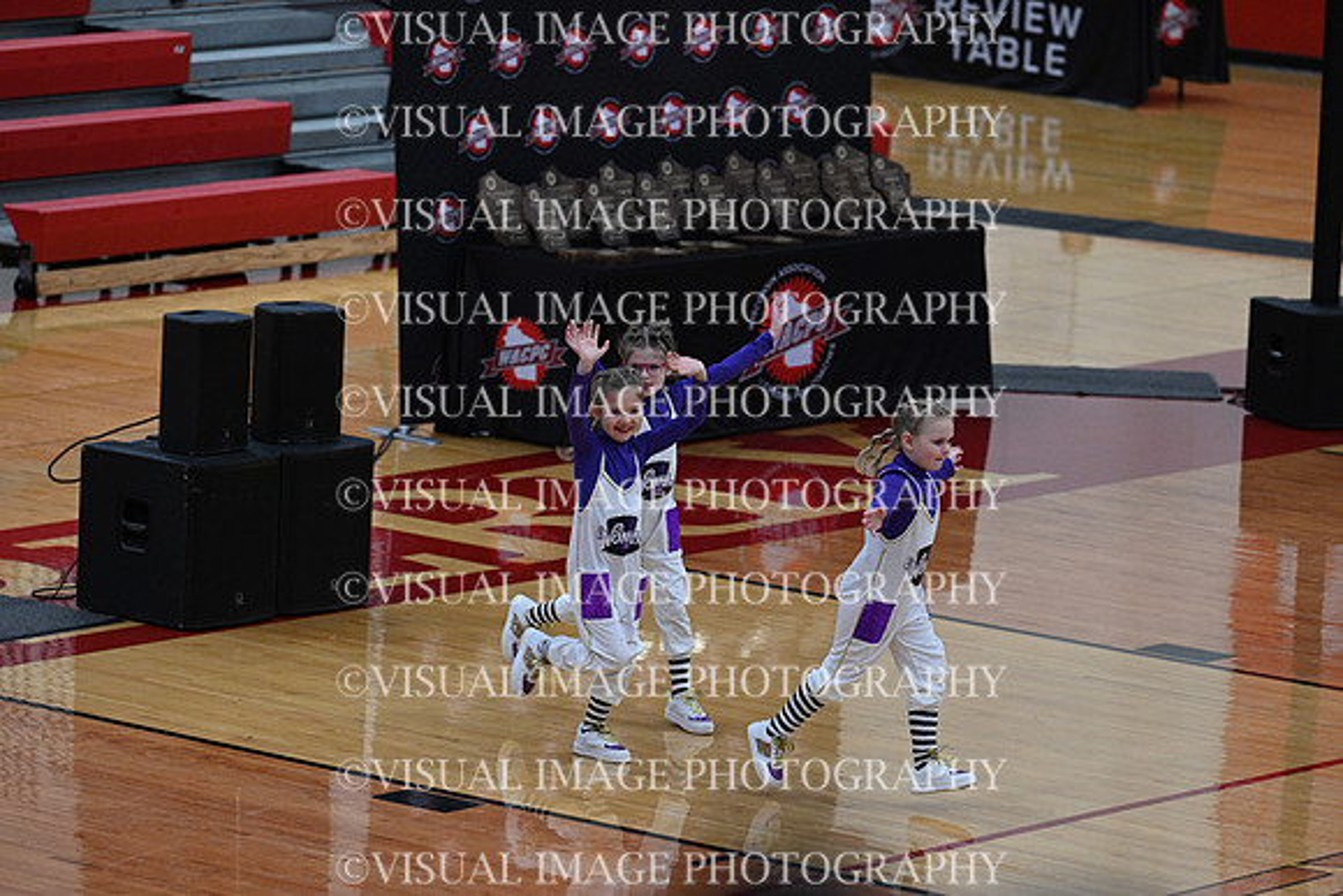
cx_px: 672
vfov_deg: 7.2
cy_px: 448
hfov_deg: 10.8
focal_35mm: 190
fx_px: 7089
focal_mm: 190
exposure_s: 1/400
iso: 4000
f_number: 4
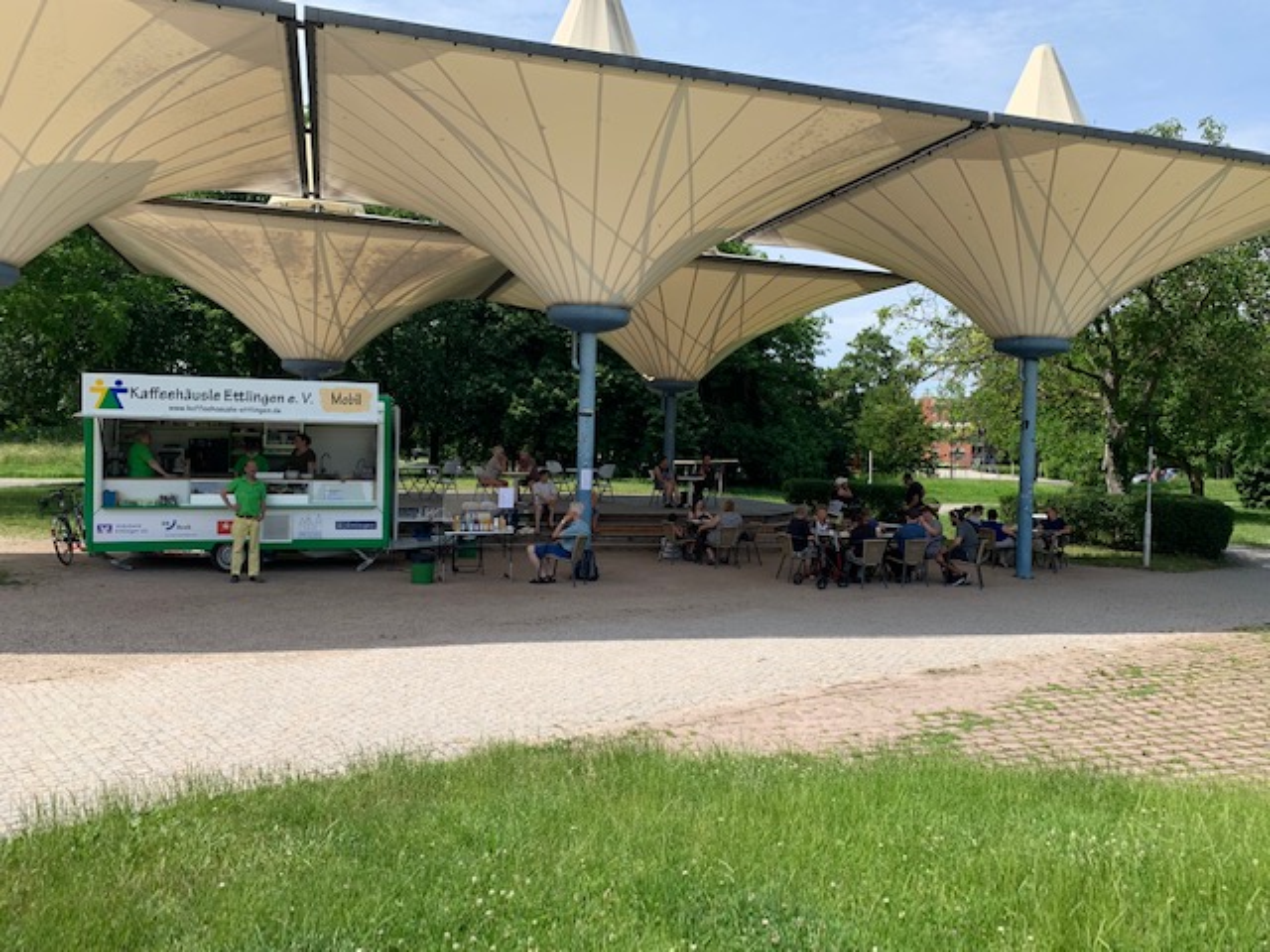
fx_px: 954
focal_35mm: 26
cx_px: 635
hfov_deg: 67.3
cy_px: 476
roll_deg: -2.1
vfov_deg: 53.1
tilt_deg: -0.6
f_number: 1.8
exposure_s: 1/1447
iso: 25
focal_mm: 4.25
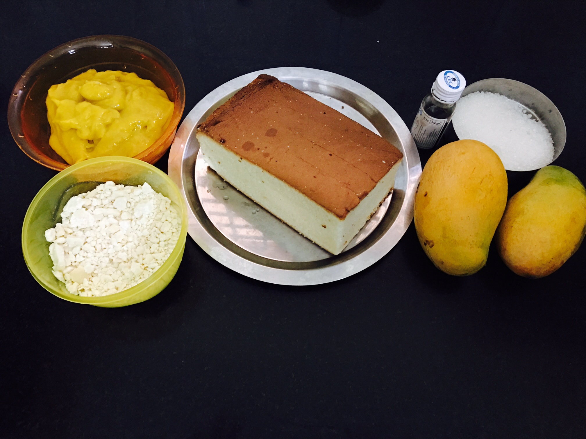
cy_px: 220
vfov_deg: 48.2
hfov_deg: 61.7
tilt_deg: -63.0
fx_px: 491
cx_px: 293
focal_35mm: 29
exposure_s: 1/4
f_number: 2.2
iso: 100
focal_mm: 4.15
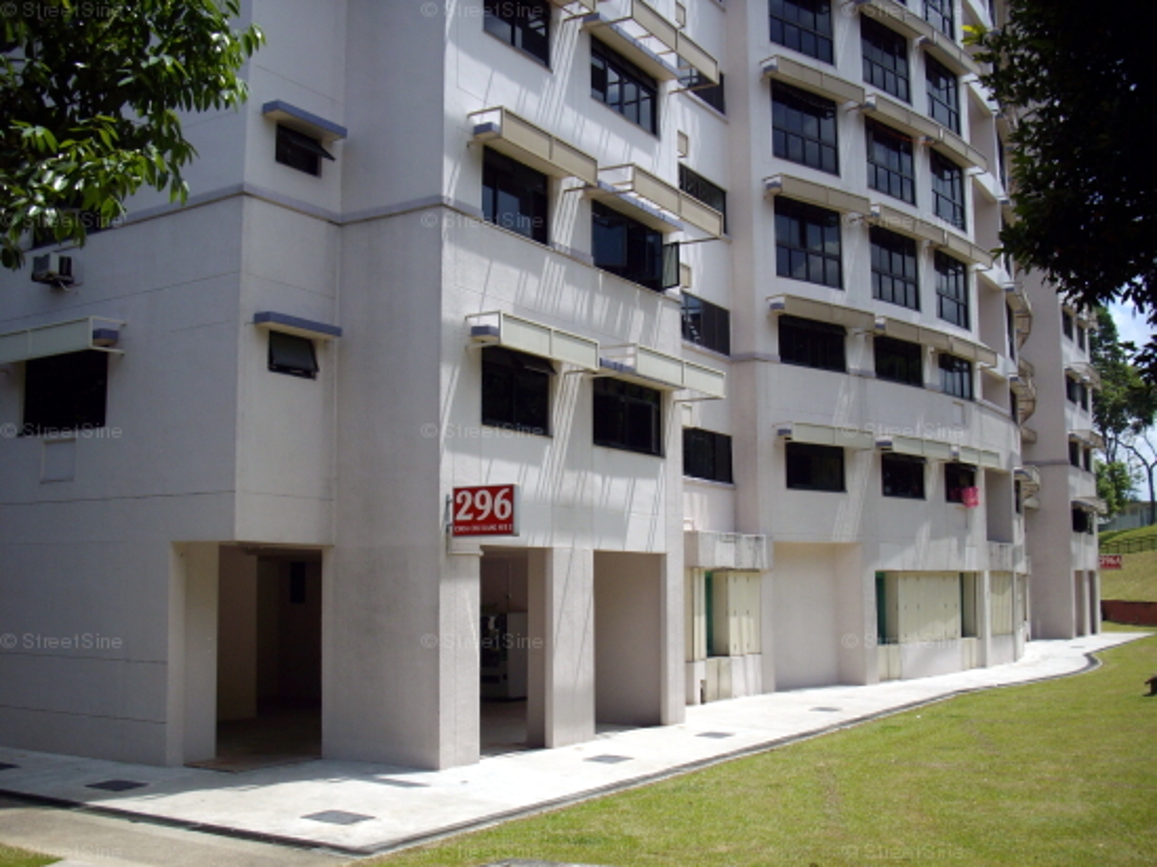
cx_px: 578
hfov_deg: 50.2
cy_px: 434
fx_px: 1236
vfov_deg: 38.6
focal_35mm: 37
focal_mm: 6.2
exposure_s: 1/320
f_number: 5.6
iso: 80
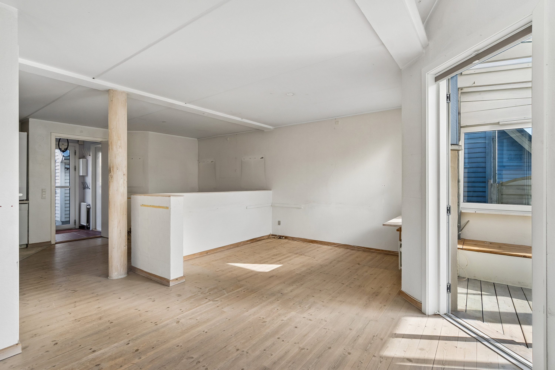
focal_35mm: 16
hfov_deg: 95.0
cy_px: 185
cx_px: 278
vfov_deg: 72.1
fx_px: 254
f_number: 8
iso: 200
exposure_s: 1/80
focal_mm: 11
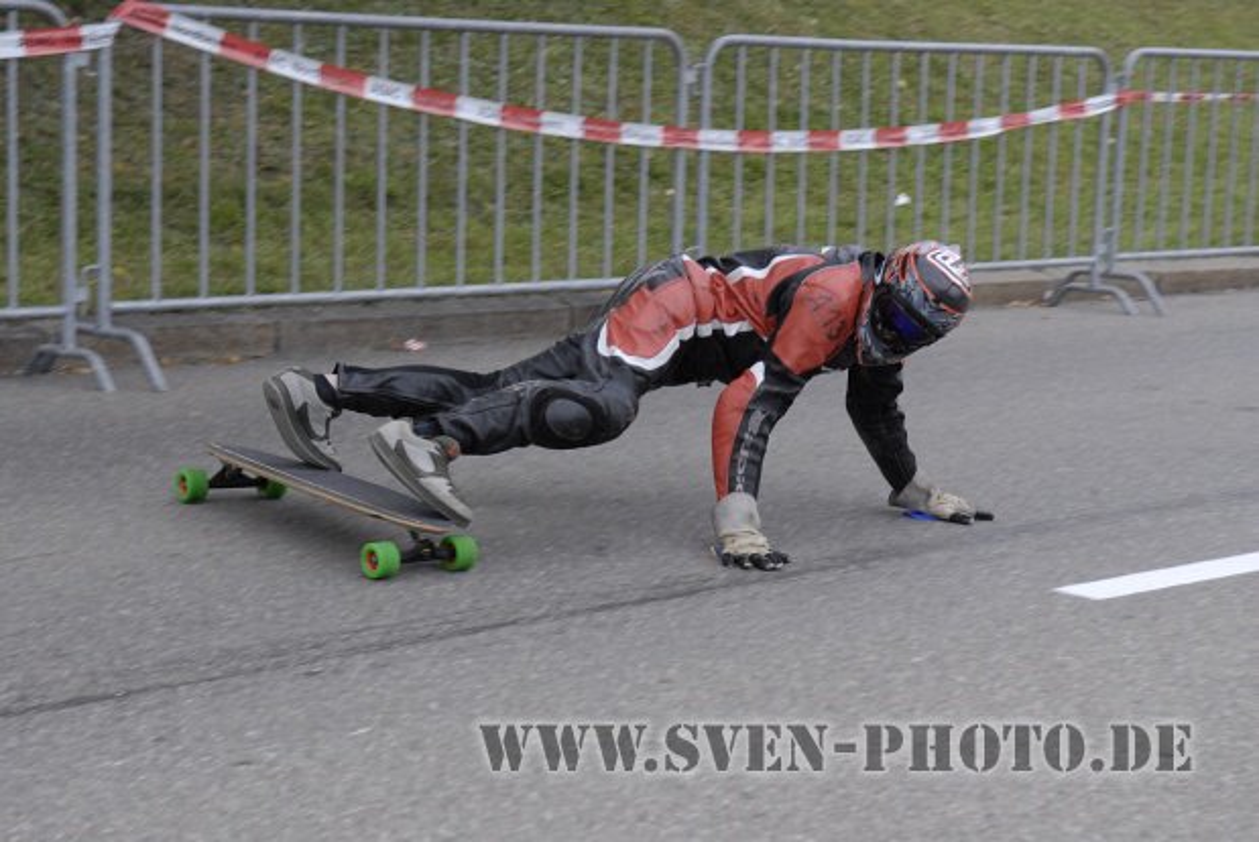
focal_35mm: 78
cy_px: 421
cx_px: 630
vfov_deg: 17.5
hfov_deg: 26.0
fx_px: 2730
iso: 800
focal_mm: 52
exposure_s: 1/160
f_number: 5
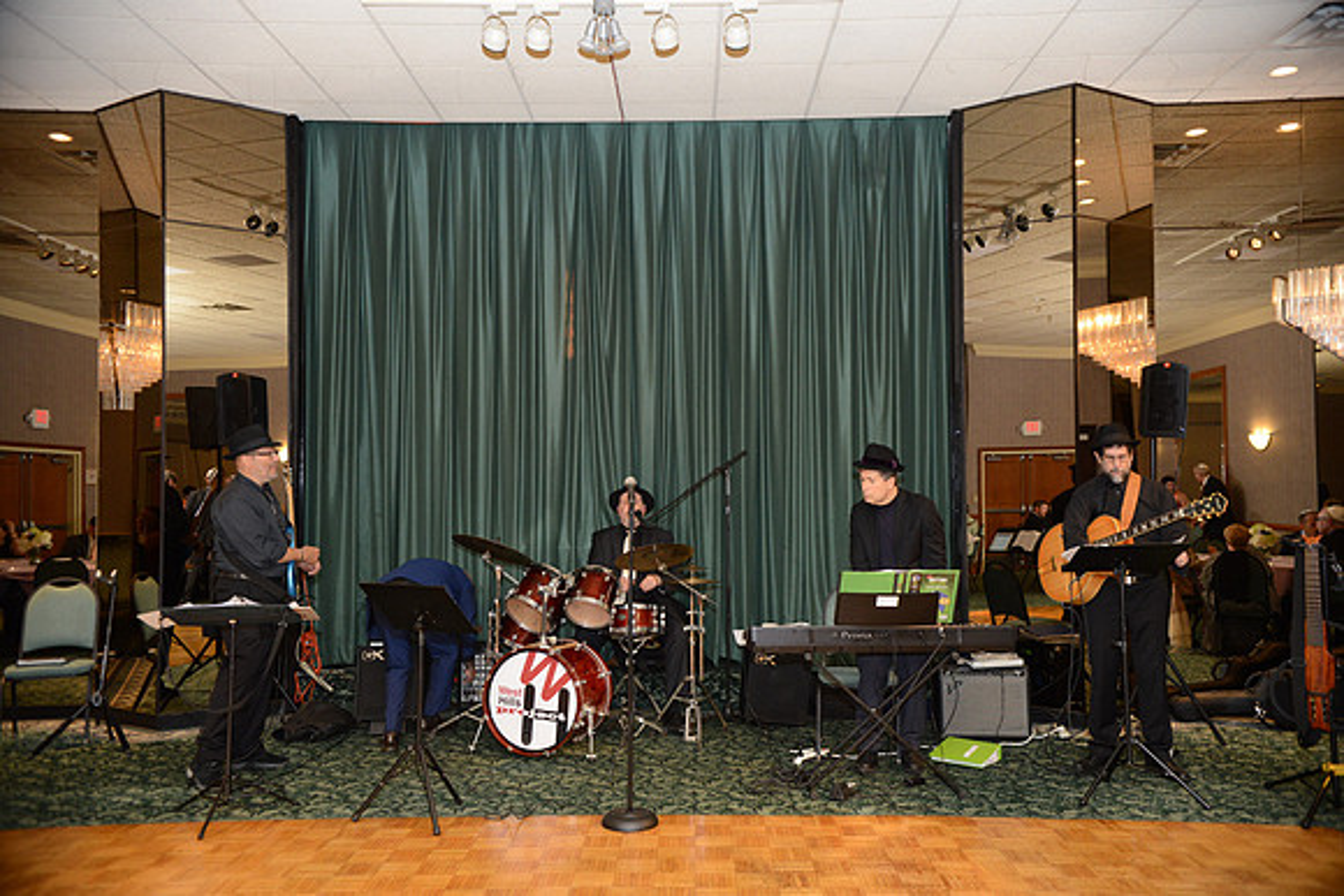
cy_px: 448
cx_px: 672
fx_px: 1158
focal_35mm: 31
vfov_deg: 42.3
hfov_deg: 60.3
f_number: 5.6
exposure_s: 1/60
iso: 2000
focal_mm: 31
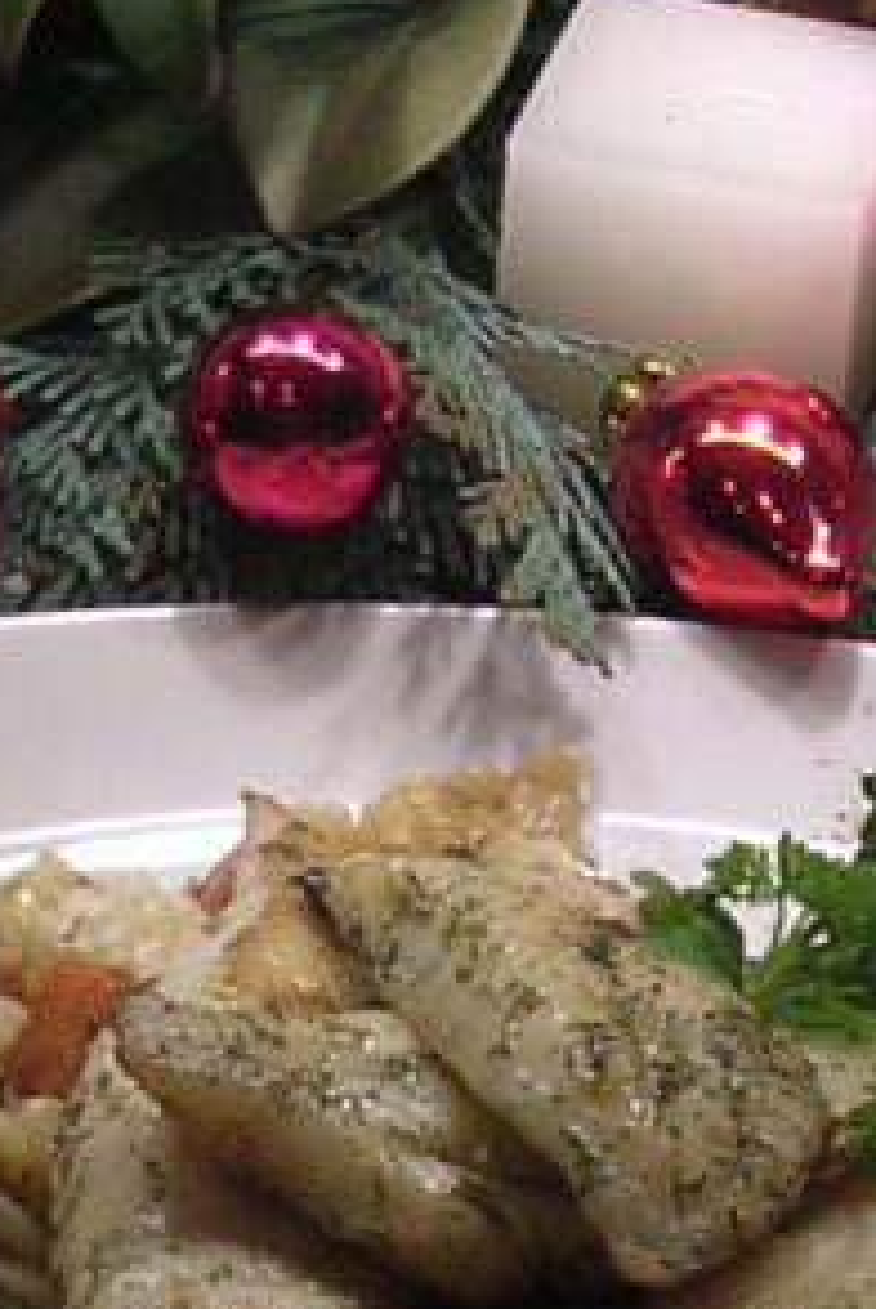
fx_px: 5025
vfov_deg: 14.6
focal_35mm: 138
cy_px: 1305
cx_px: 451
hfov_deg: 10.0
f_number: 2.8
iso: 100
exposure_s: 1/31.7
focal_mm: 5.8
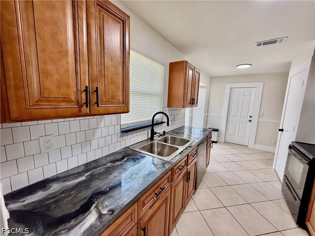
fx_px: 127
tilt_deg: -7.4
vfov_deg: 85.7
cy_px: 118
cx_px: 158
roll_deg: -2.9
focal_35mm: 14
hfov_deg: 102.1
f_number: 2.2
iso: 100
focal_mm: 2.22
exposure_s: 1/120
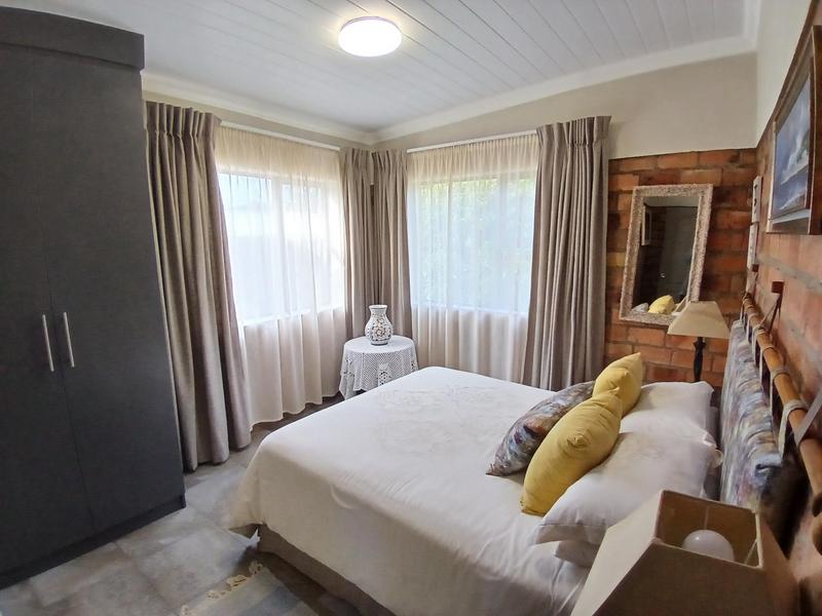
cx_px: 411
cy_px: 308
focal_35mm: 17
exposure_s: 1/33.3
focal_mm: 1.4
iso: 160
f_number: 2.2
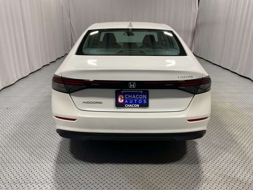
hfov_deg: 61.7
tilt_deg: -18.1
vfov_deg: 48.2
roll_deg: +0.4
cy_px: 95
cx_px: 126
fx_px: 212
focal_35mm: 29
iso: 40
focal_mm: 3
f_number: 1.8
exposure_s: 1/60
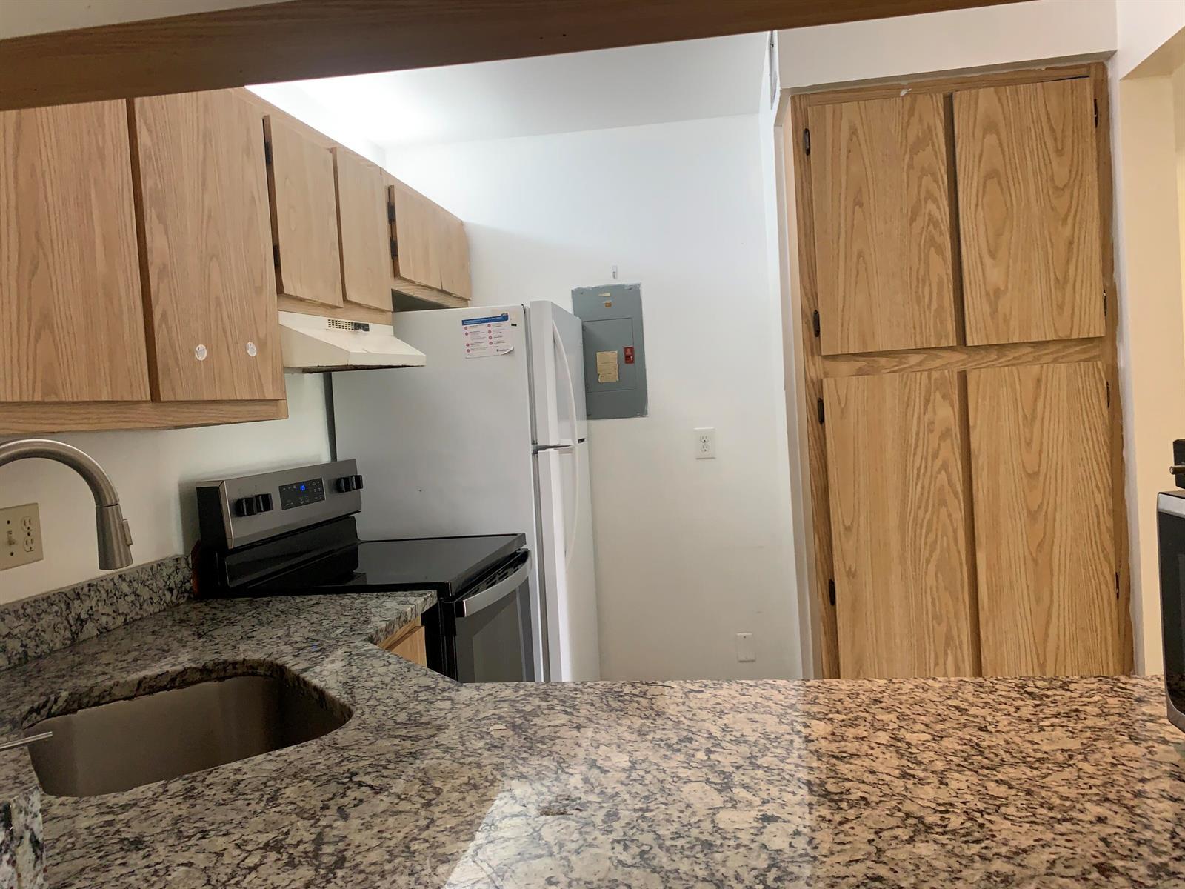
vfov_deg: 53.1
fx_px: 890
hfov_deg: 67.3
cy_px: 444
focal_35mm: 26
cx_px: 592
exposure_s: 1/60
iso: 100
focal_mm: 4.25
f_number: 1.8
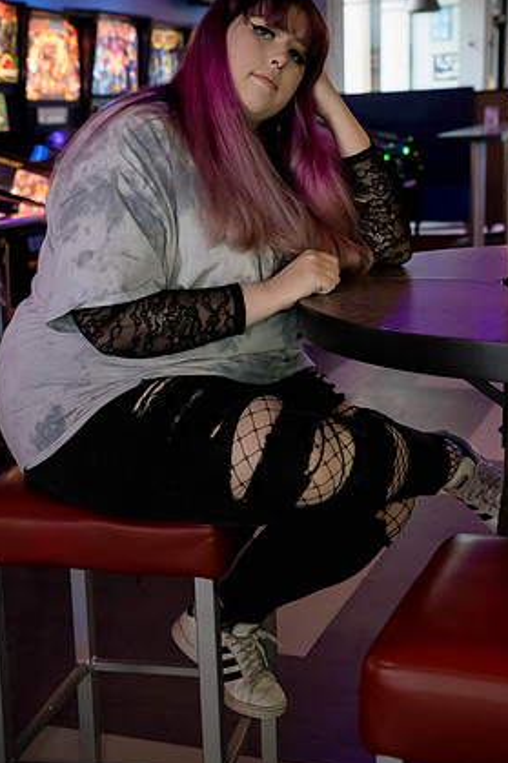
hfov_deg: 23.4
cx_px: 264
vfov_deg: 34.5
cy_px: 366
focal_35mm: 58
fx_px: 1229
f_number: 5
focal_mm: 54
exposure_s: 1/160
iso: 12800
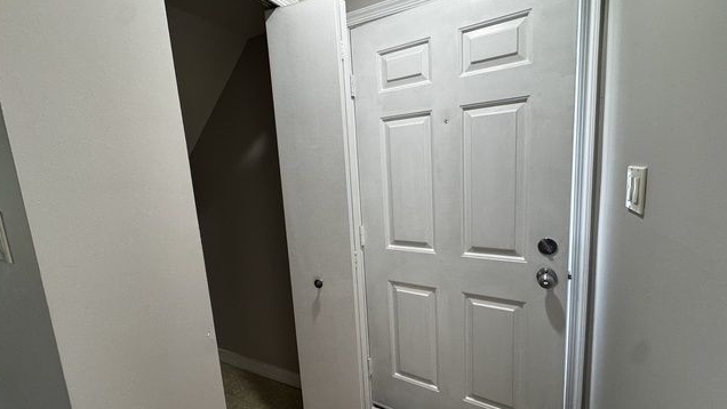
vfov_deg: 67.1
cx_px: 366
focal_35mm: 16
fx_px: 308
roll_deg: +3.9
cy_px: 210
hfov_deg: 99.4
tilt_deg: -8.0
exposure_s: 1/120
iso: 200
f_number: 2.2
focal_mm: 2.22
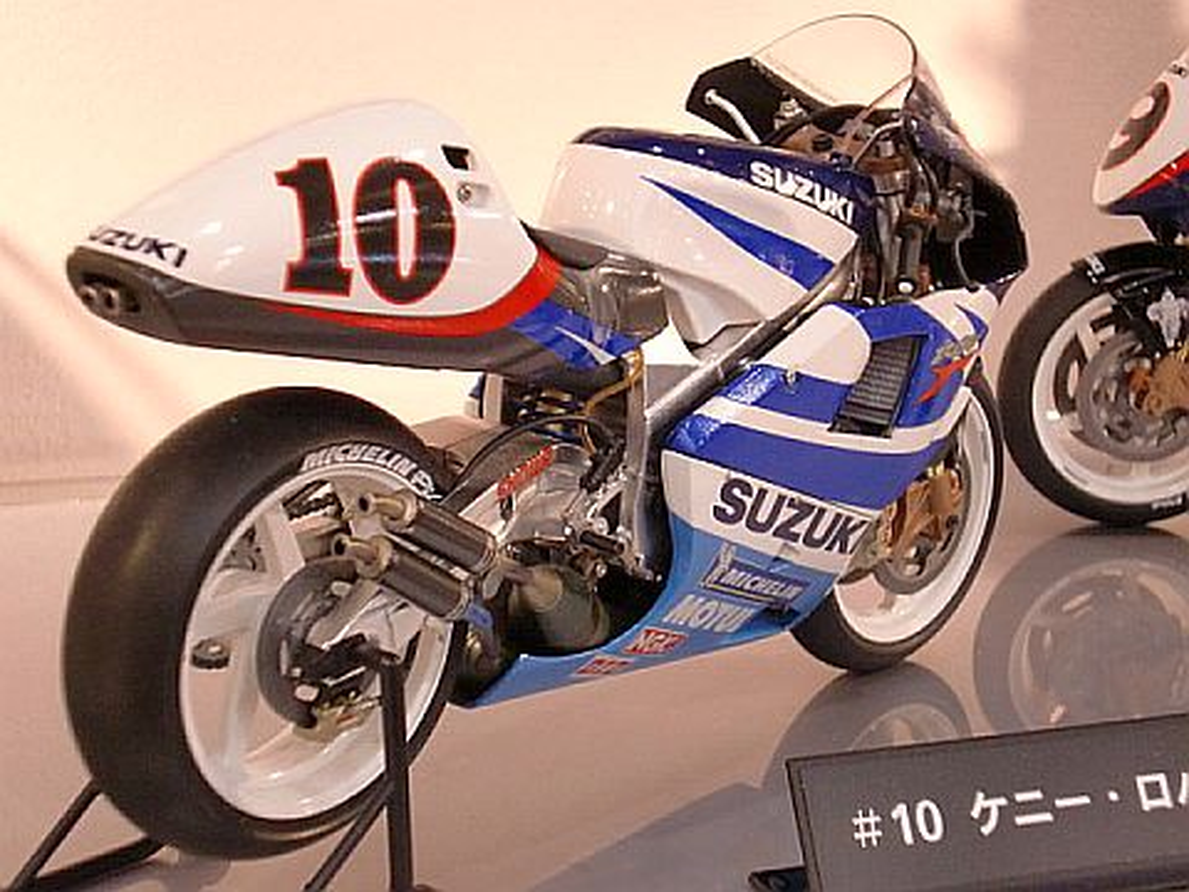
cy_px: 446
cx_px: 594
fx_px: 2301
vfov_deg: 21.9
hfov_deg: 29.0
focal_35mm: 67
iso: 400
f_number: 4.3
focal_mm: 11.16
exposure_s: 1/30
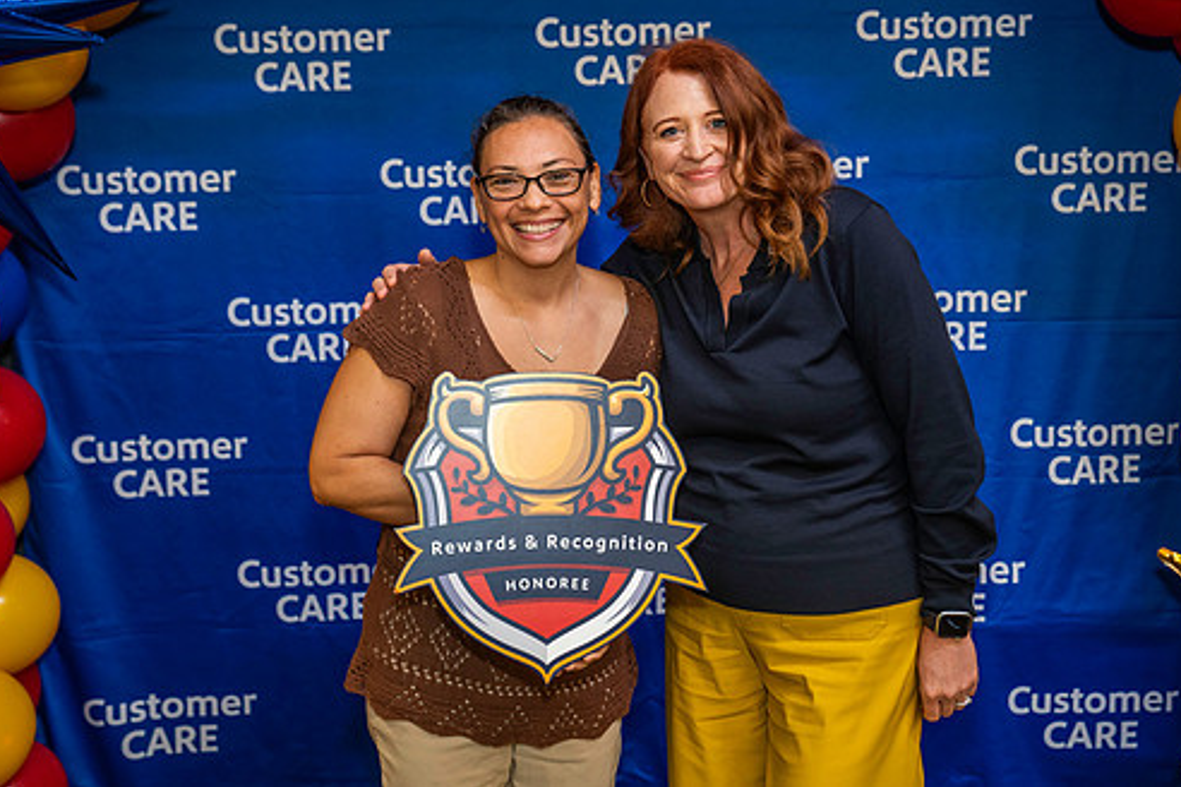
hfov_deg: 38.9
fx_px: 1673
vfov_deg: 26.4
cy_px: 325
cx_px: 643
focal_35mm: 51
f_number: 4
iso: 1250
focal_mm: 42
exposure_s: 1/160
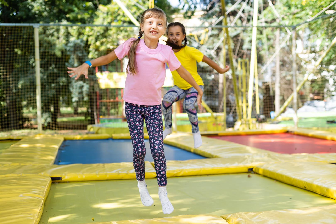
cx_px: 168
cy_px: 112
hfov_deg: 39.6
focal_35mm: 50
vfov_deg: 27.0
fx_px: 467
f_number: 2.8
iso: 200
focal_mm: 50
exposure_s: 1/640
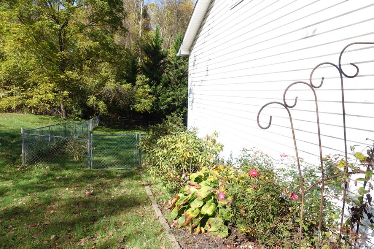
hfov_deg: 71.5
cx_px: 183
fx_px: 260
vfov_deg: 51.3
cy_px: 121
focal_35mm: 25
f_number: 4
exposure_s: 1/400
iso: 125
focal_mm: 9.4
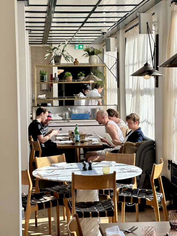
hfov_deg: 19.1
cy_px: 118
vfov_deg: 25.3
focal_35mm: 77
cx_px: 88
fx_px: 525
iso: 32
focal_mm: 9
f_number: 2.8
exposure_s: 1/106
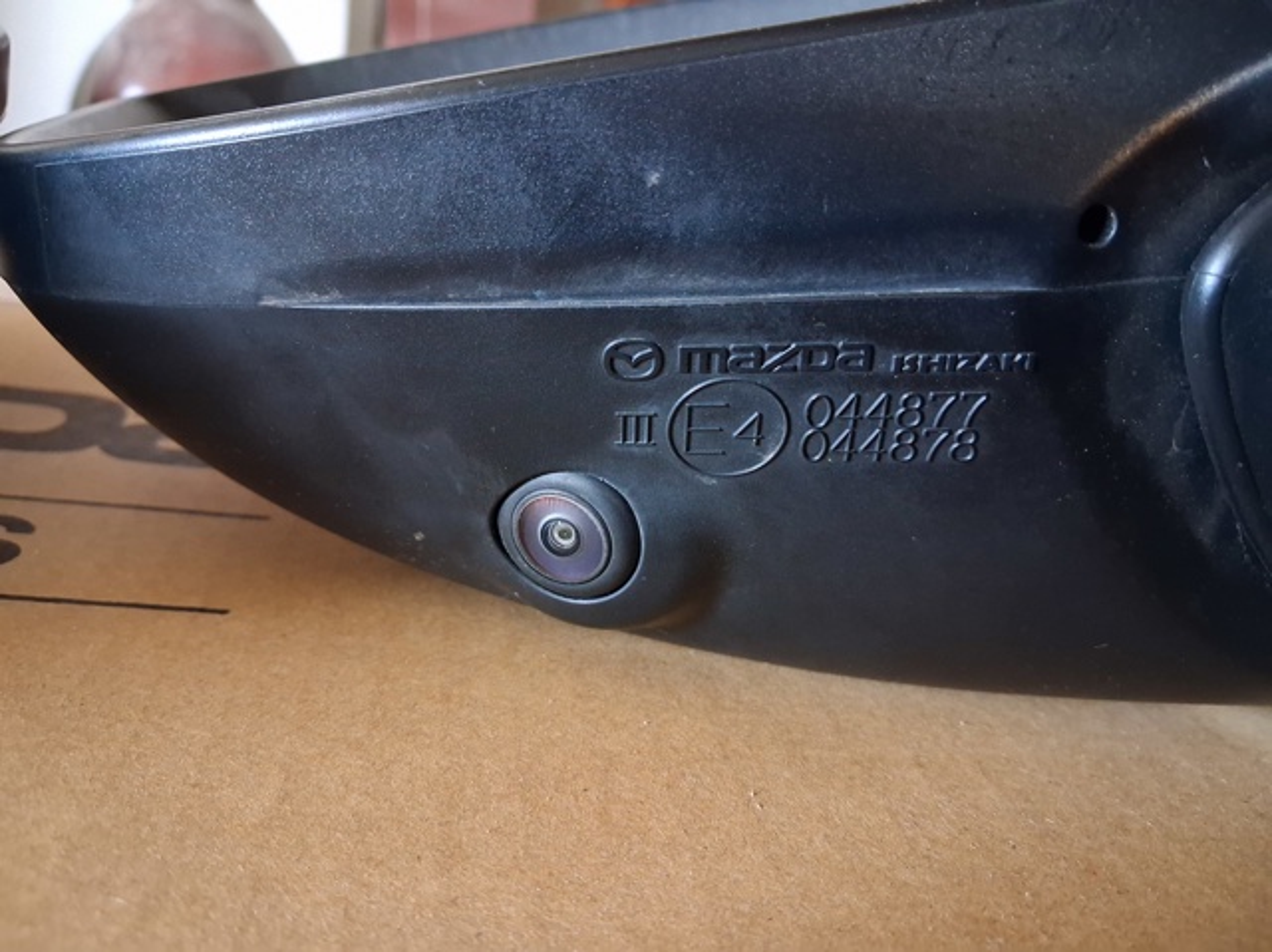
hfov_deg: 65.4
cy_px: 476
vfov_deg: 51.3
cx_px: 636
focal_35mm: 27
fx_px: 991
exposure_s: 1/17
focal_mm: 4
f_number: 1.8
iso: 1000
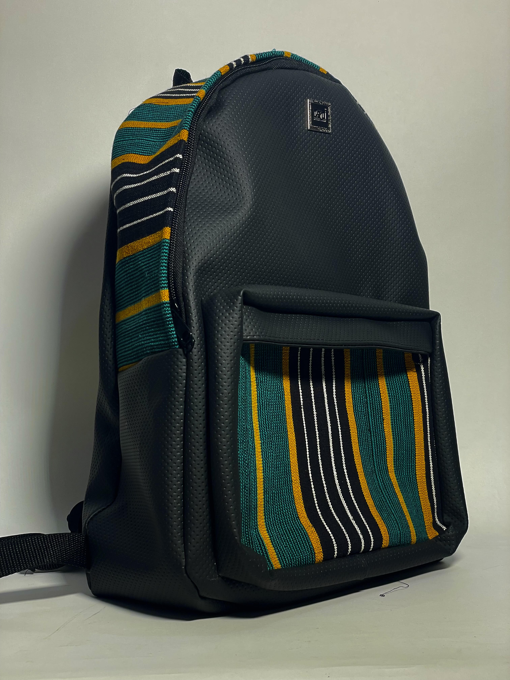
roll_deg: -1.0
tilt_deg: -2.0
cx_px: 255
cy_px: 340
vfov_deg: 36.8
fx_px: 1021
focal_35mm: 52
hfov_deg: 28.0
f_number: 2
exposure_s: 1/100
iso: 40
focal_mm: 6
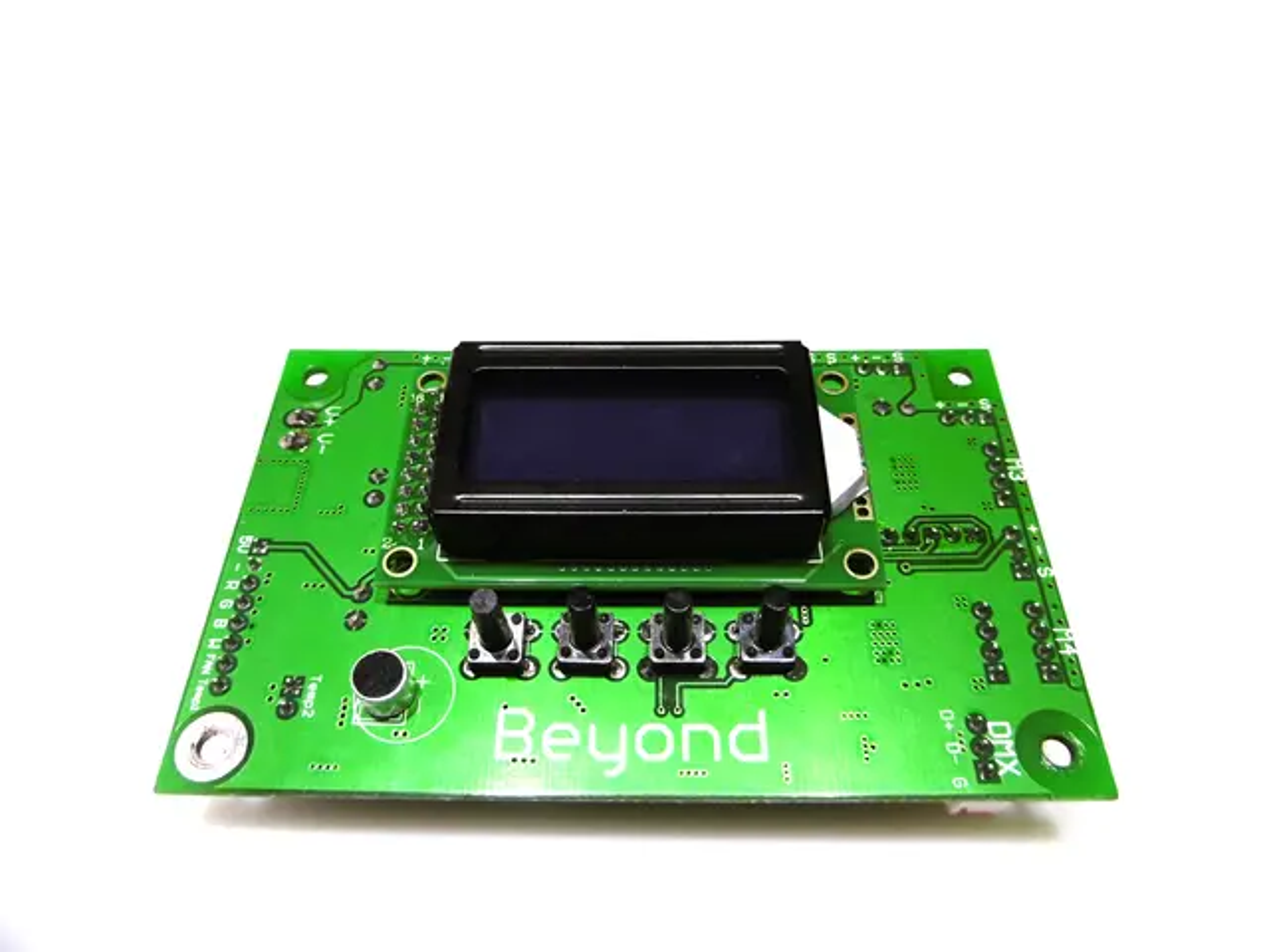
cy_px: 476
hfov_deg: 71.6
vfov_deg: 56.8
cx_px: 634
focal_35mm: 24
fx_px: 880
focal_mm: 4.3
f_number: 3.1
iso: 100
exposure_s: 1/160
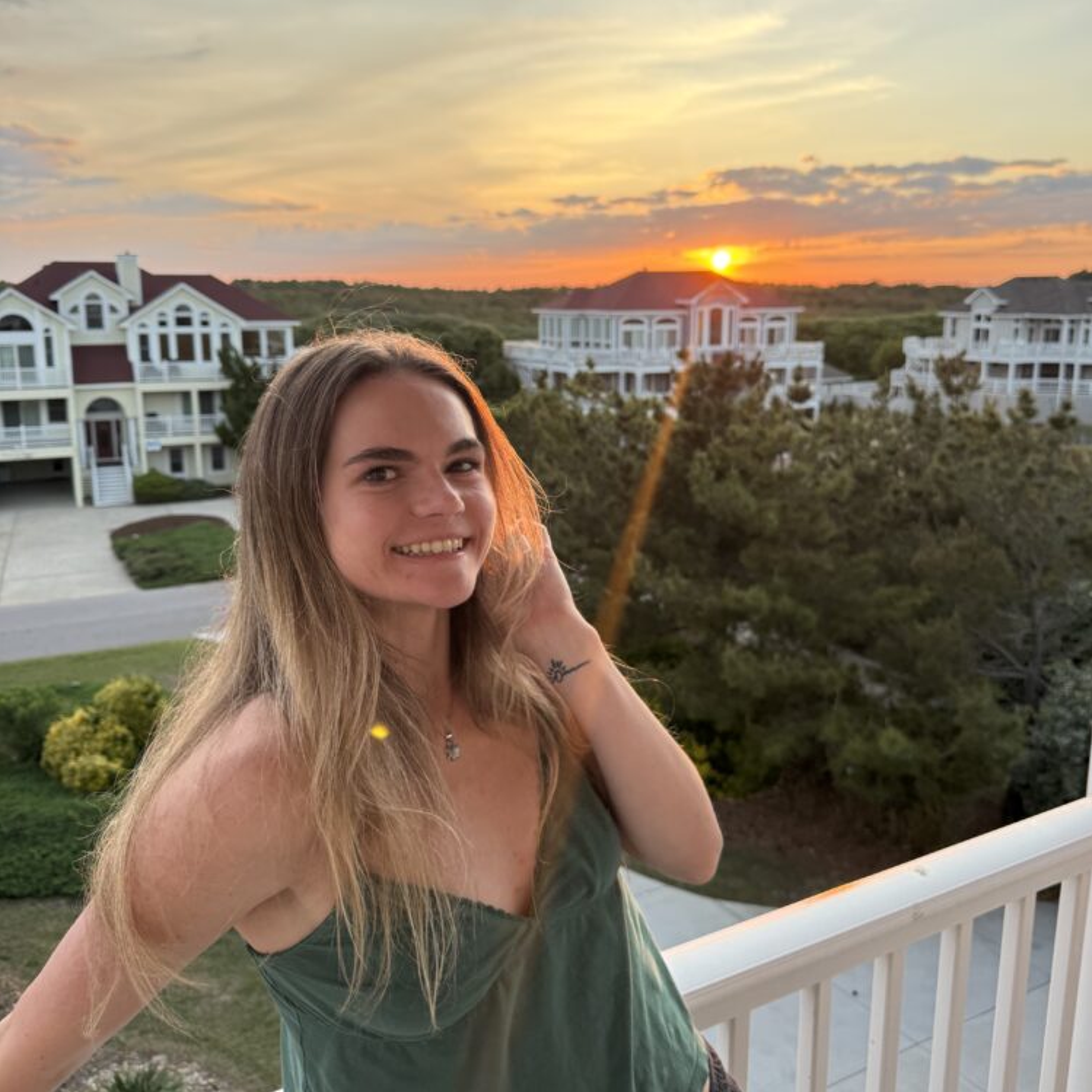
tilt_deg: -10.2
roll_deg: -0.5
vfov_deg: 55.5
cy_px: 488
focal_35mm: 29
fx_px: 1035
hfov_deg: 55.6
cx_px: 558
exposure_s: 1/347
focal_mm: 6.76
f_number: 1.78
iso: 100
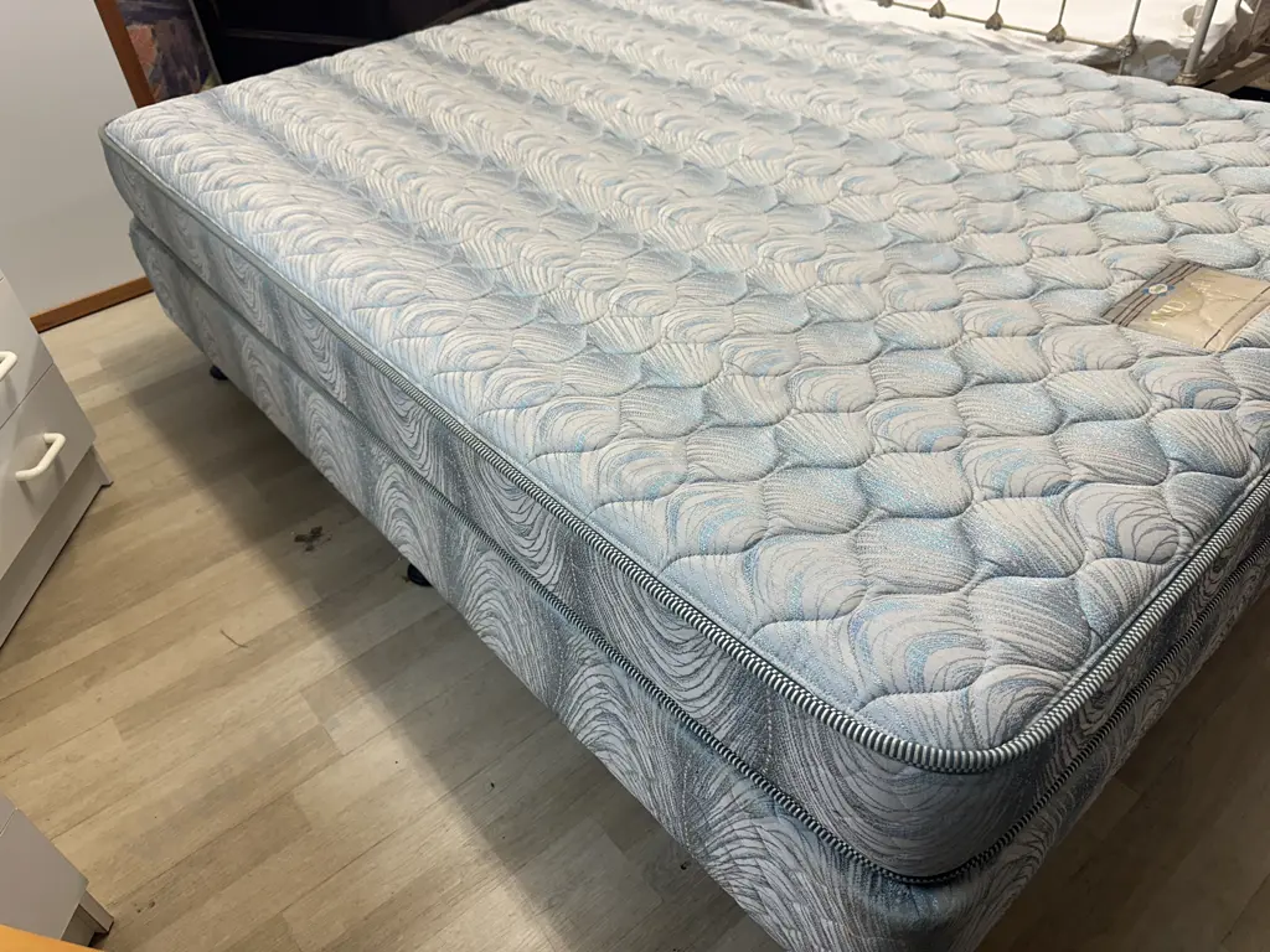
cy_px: 476
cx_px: 635
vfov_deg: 56.8
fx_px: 881
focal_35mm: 24
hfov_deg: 71.6
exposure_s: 1/100
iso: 80
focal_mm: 6.86
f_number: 1.78
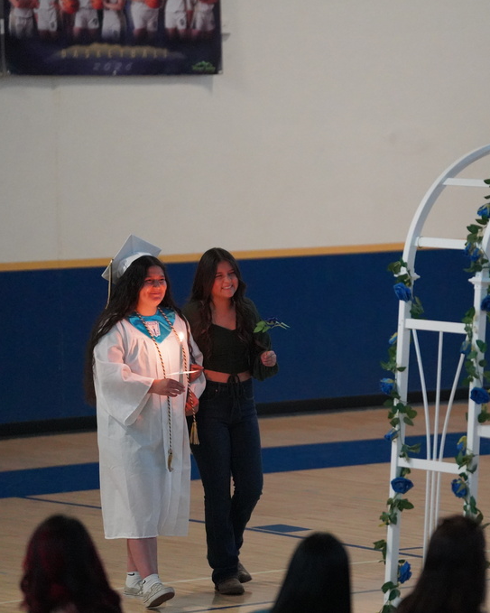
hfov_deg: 5.5
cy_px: 306
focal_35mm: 283
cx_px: 395
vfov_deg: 6.8
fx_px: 5131
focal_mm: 200
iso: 12800
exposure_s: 1/100
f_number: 2.8
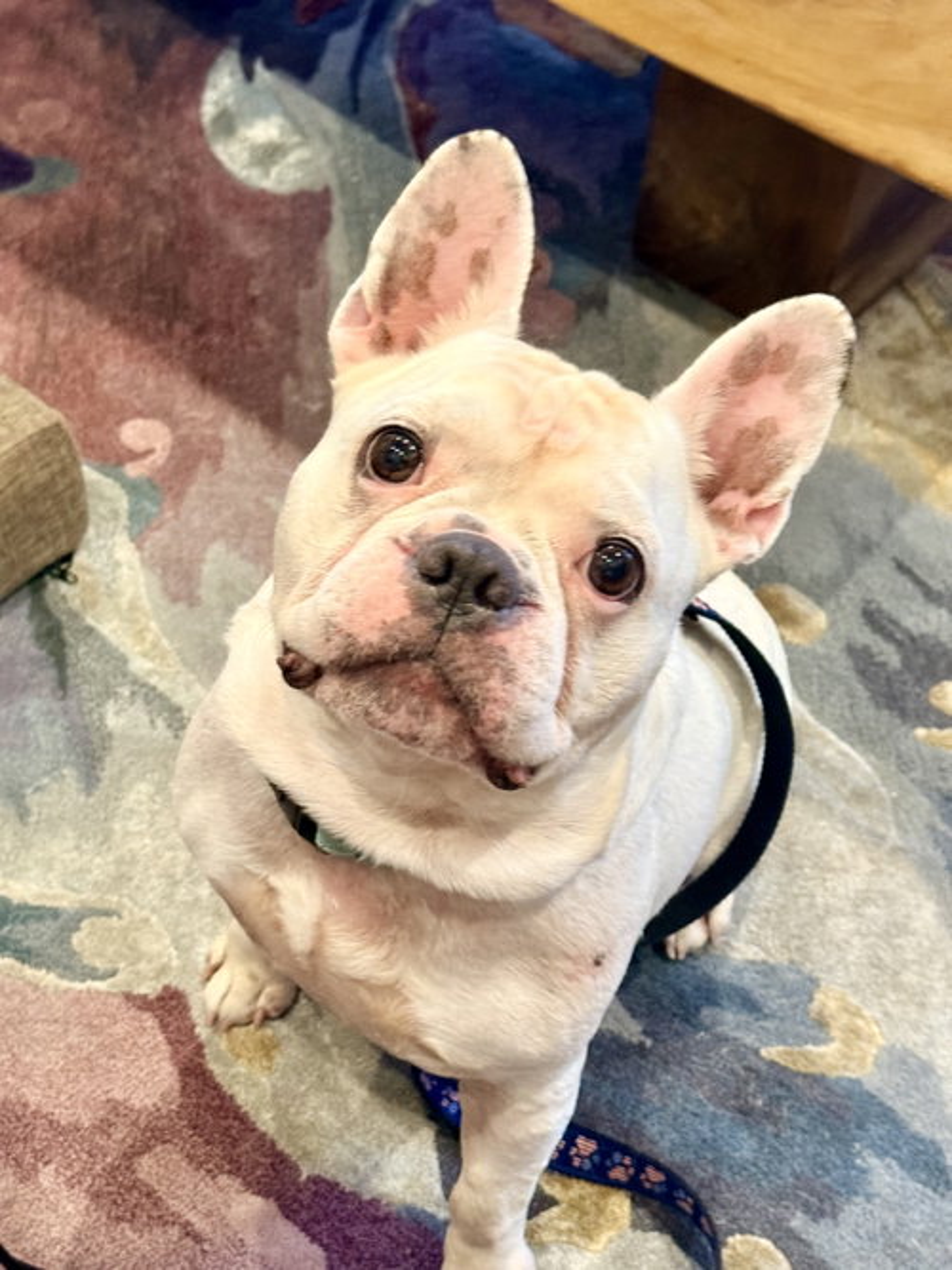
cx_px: 476
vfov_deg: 39.7
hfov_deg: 30.3
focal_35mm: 48
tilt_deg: -49.3
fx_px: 1761
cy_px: 635
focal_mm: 6.76
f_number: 1.78
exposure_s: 1/40
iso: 320
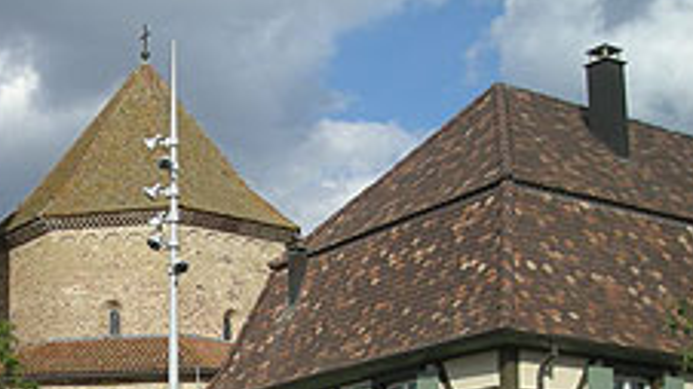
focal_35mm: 76
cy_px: 410
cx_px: 101
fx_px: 1396
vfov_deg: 15.5
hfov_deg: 27.1
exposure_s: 1/264
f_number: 5.7
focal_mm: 5.7
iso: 50
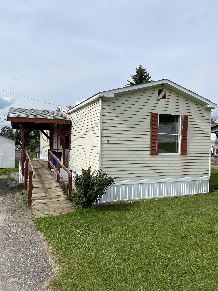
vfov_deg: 67.3
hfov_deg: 53.1
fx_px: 218
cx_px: 109
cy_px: 146
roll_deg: -1.4
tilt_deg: +0.8
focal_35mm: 26
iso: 32
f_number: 1.8
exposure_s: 1/3846
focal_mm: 4.25
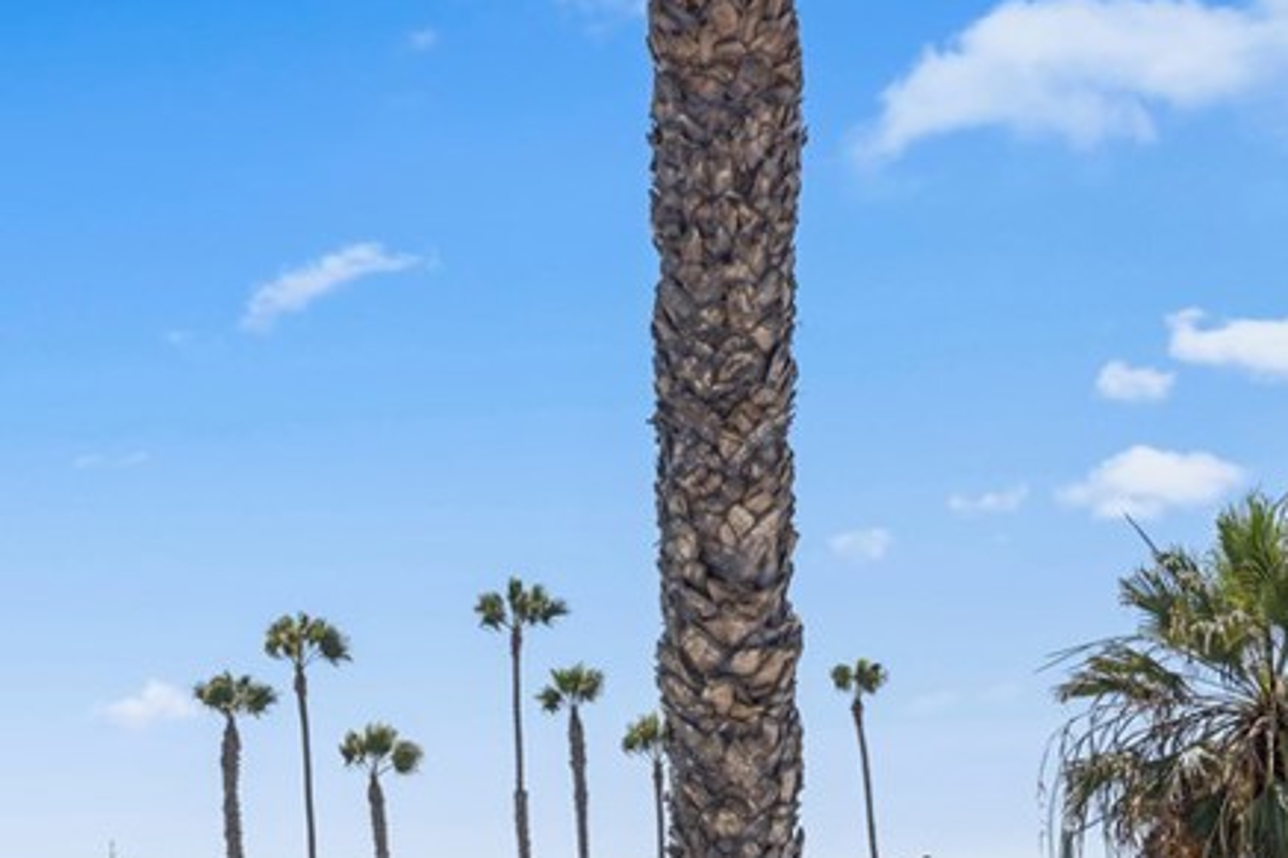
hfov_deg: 23.7
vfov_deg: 16.2
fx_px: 2933
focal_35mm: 82
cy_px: 907
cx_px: 0
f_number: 10
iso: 80
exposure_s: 1/320
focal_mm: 35
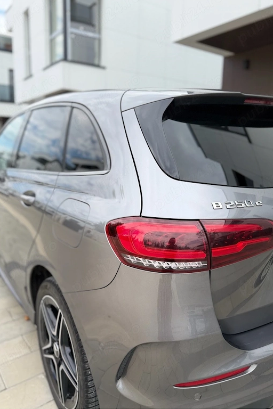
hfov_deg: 49.5
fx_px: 296
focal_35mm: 26
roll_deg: -2.4
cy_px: 197
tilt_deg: -11.5
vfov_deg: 69.4
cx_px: 127
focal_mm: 6.76
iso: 80
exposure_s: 1/1949
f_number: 1.78
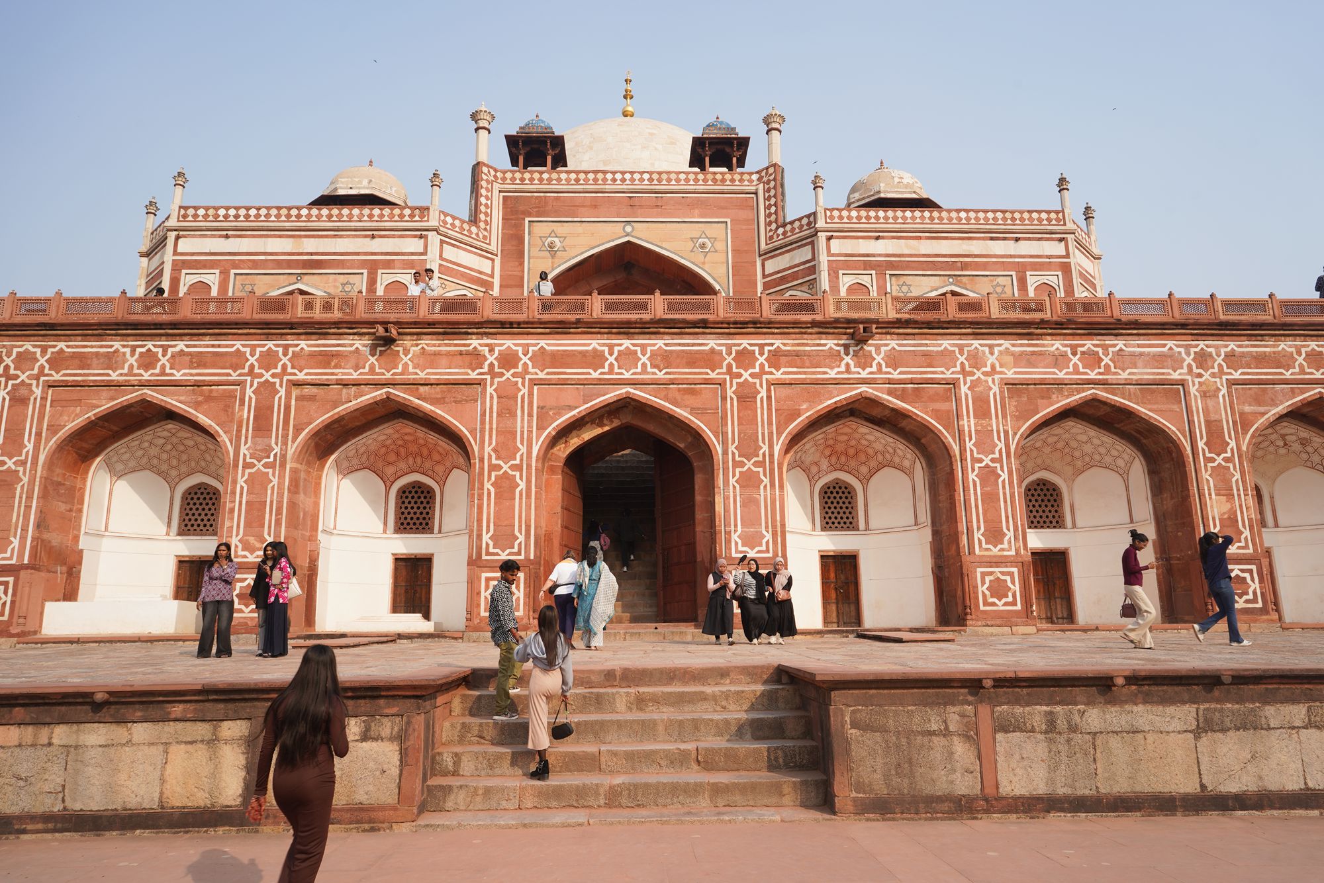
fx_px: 883
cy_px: 442
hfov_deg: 73.7
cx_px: 662
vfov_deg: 53.1
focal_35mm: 24
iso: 100
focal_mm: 24
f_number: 11
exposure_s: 1/100
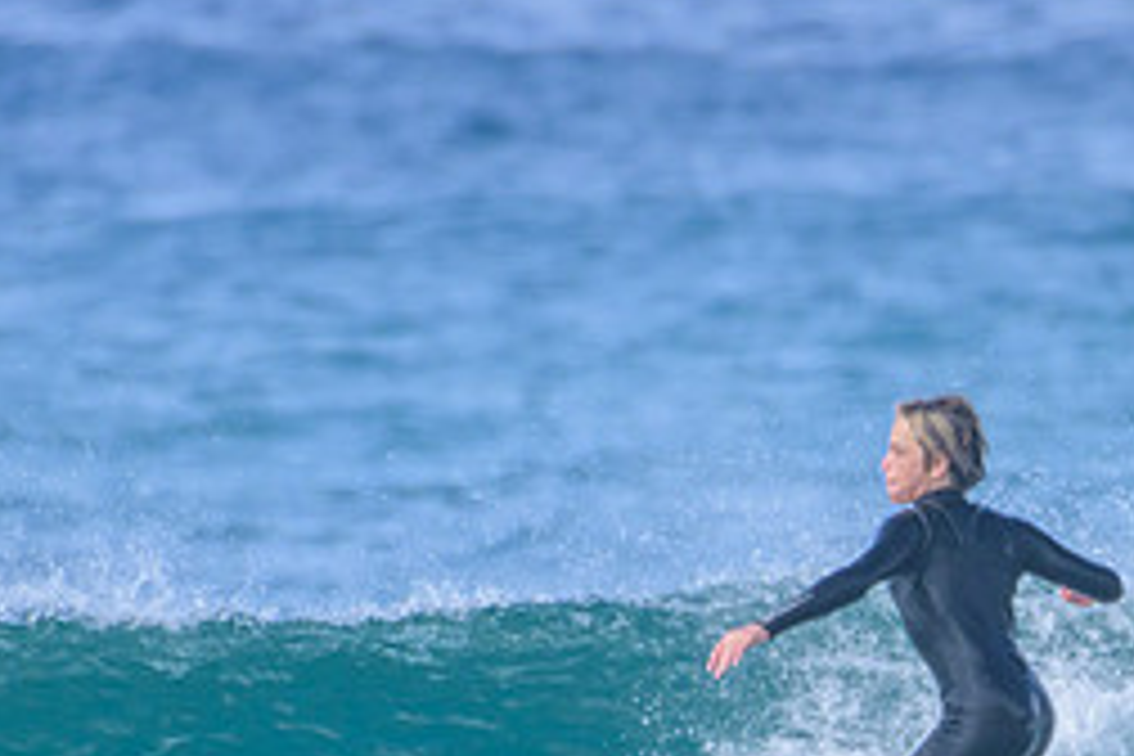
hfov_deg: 0.9
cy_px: 808
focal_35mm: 2301
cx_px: 900
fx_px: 72476
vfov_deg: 0.6
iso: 1800
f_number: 11
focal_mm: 1000
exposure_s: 1/2000
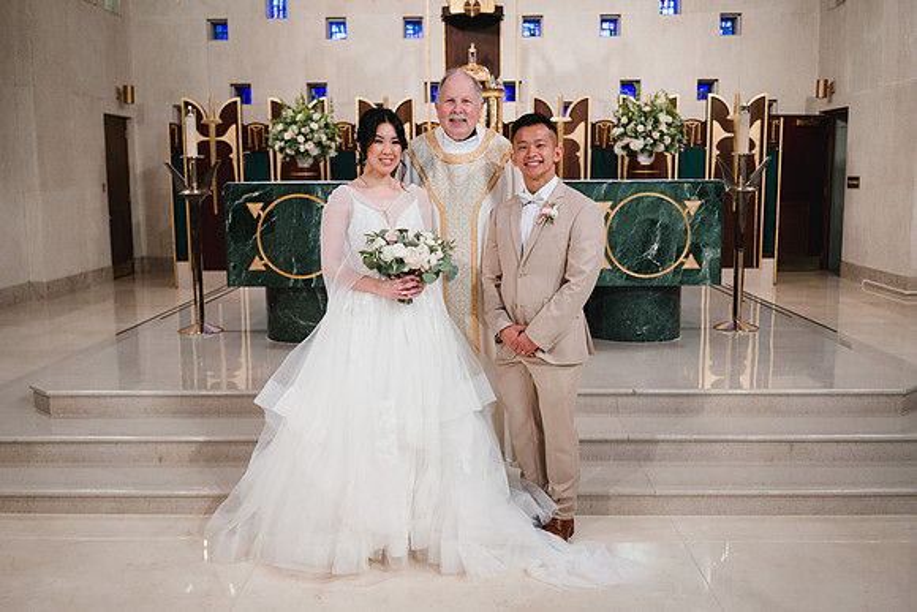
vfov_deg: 37.2
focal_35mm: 36
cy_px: 306
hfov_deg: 53.6
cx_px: 458
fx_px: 908
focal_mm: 35
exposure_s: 1/200
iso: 1000
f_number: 3.2
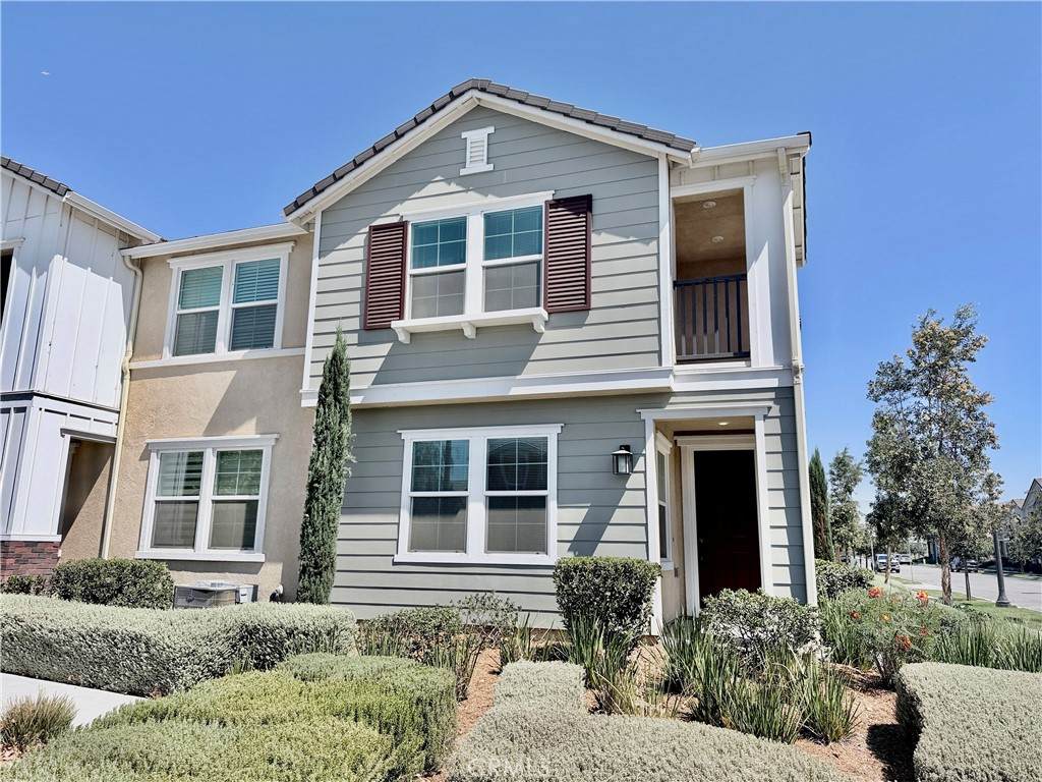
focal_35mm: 24
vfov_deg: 56.8
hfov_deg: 71.6
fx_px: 722
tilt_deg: +12.0
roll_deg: -0.8
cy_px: 391
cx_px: 521
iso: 80
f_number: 1.78
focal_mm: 6.76
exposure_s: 1/4405
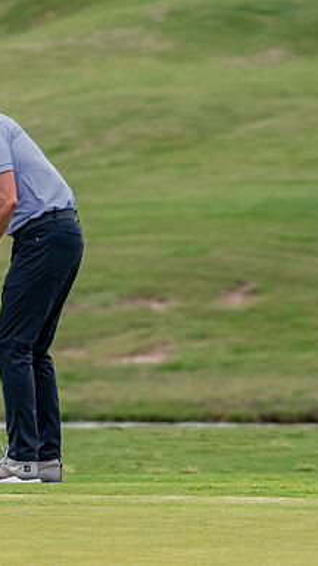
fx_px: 7120
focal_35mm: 474
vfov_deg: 4.6
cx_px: -47
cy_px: 283
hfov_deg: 2.6
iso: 1400
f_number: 5.6
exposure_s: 1/2000
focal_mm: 200
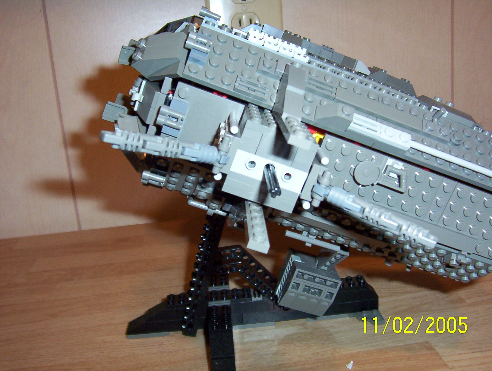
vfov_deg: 39.8
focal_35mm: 36
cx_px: 246
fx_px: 513
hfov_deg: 51.2
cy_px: 186
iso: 140
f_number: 2.76
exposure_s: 1/30
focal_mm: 5.54
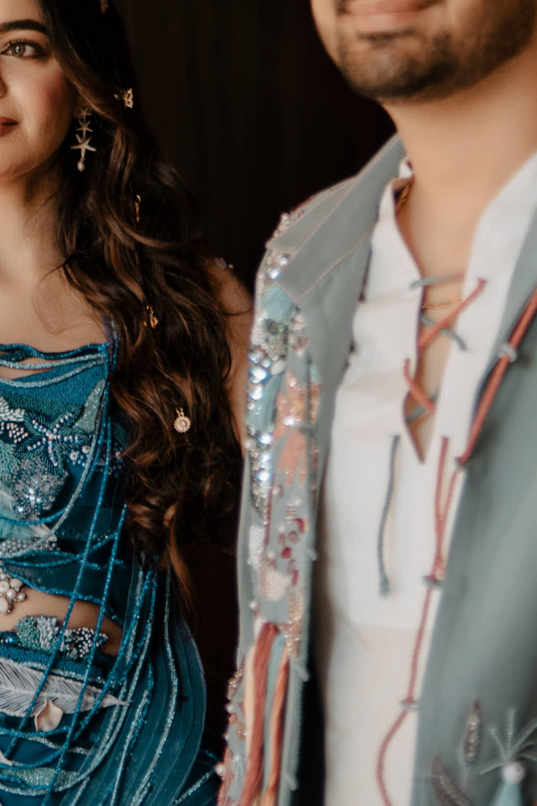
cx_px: 408
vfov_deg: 13.1
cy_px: -393
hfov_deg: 9.2
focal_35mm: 149
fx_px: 3334
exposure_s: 1/500
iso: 200
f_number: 1.4
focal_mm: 35
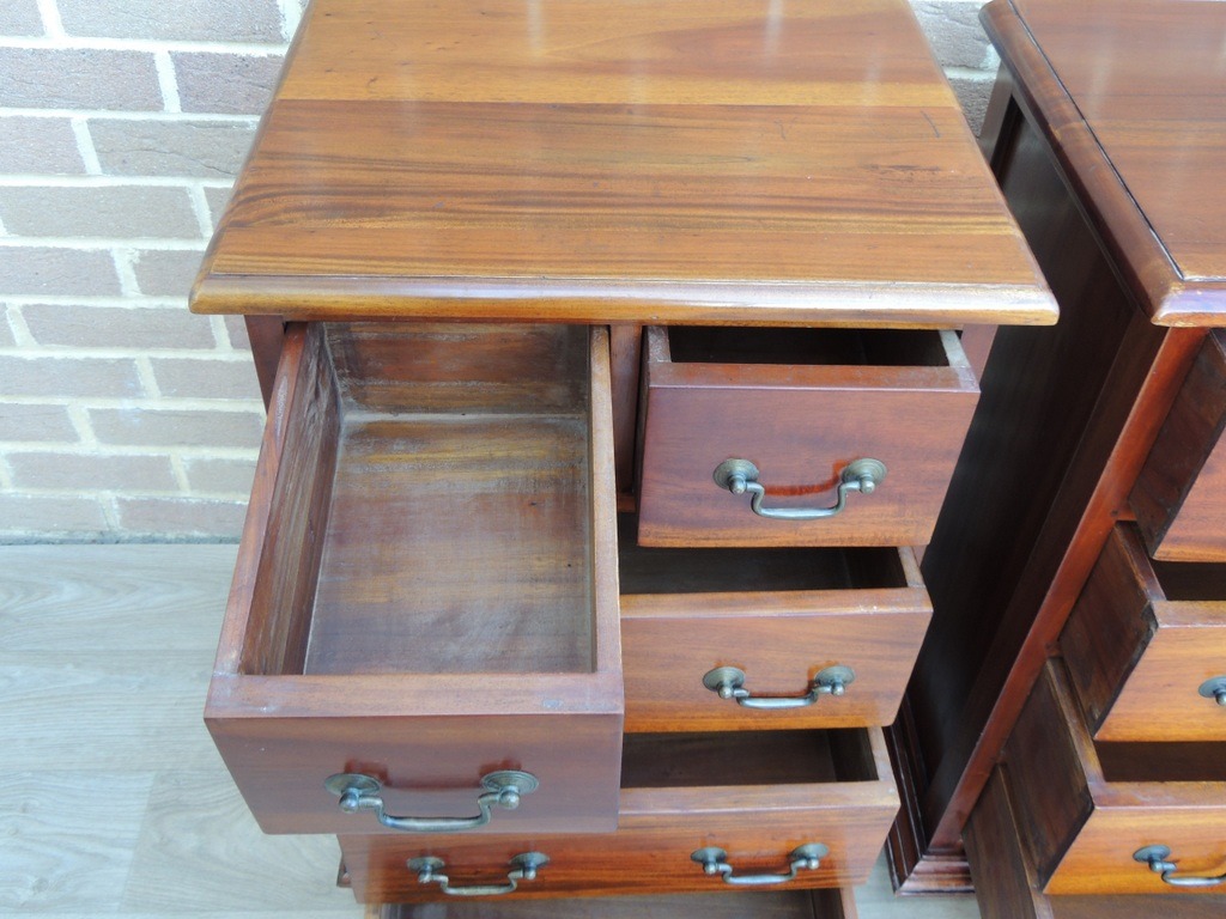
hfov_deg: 55.4
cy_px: 460
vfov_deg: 42.9
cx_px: 613
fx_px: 1169
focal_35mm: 33
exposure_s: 1/50
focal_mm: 5.8
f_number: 3.2
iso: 200
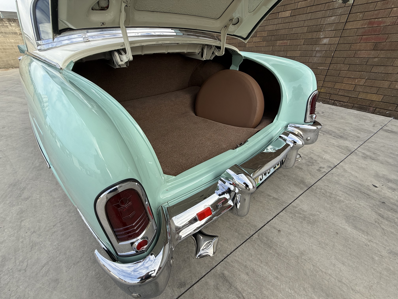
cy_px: 150
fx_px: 161
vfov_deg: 85.7
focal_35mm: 14
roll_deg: +1.0
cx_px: 199
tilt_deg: -32.2
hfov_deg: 102.1
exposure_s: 1/419
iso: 50
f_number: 2.2
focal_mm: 2.22
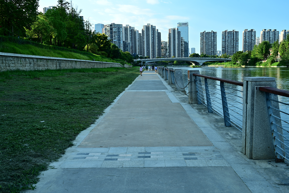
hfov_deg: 56.5
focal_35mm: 34
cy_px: 96
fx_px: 269
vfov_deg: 39.4
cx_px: 144
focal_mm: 33.5
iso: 160
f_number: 8
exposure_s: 1/50
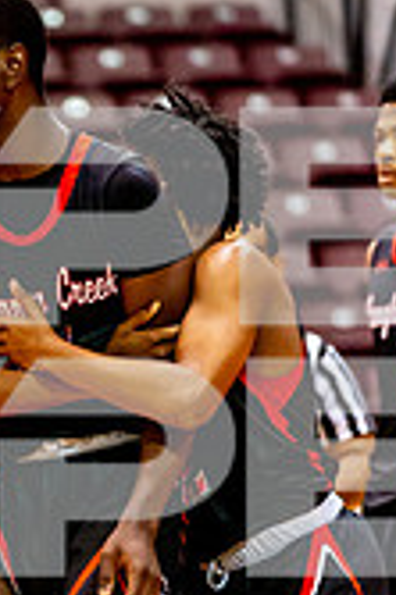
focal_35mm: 342
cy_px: 470
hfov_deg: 4.0
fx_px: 5654
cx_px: -43
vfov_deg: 6.0
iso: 3200
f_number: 2.8
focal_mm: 127
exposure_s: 1/1250
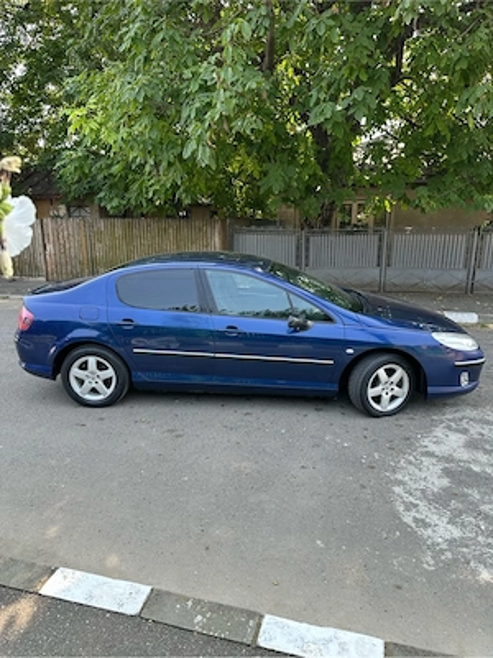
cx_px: 246
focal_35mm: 24
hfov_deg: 56.8
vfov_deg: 71.6
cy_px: 329
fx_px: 456
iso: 80
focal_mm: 6.86
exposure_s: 1/302
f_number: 1.78
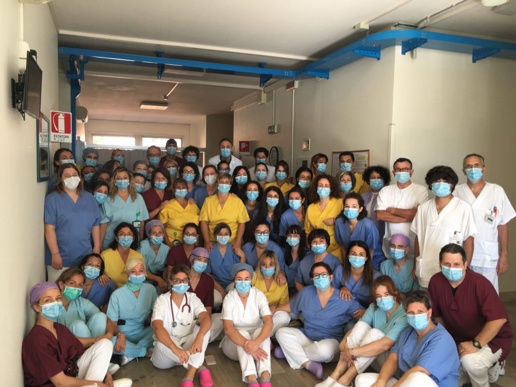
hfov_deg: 61.7
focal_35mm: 29
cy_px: 194
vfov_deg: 48.2
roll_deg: -0.7
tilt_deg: -3.1
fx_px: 432
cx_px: 258
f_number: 2.2
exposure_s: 1/50
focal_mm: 4.15
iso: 32
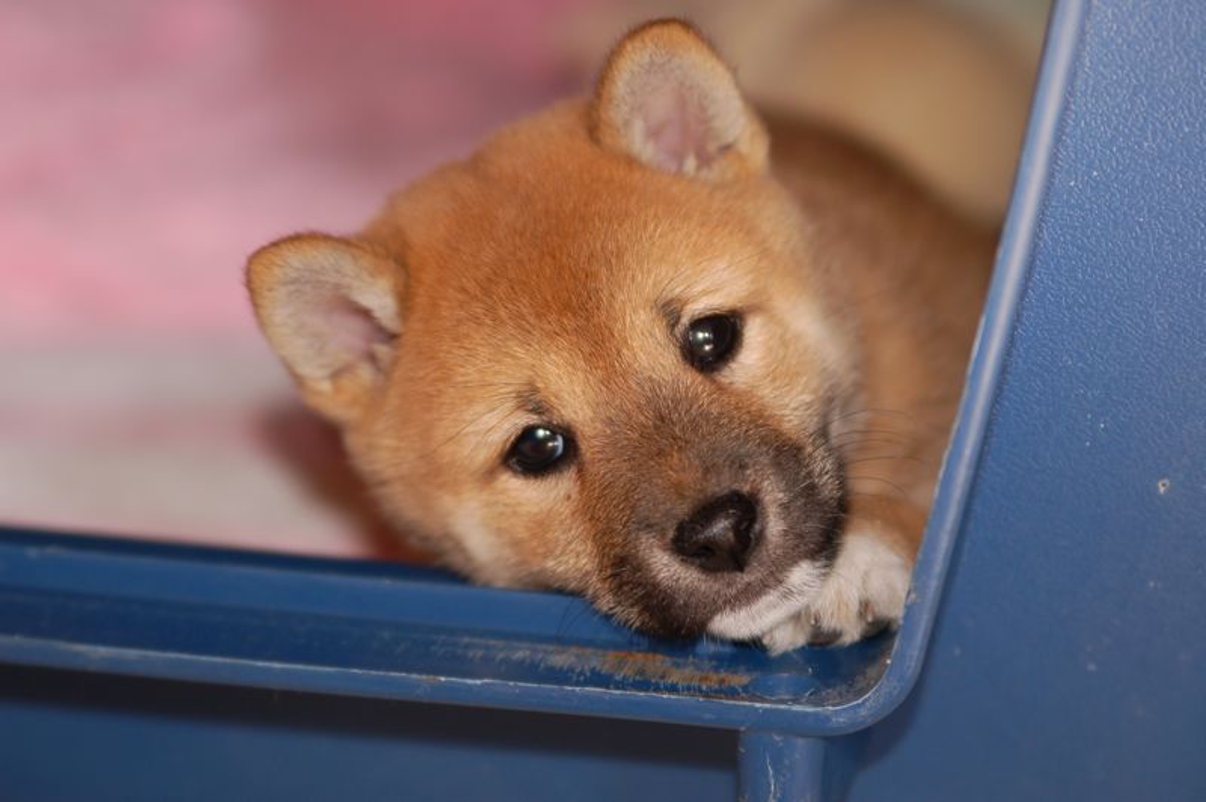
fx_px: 3766
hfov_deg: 18.2
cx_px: 603
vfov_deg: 12.2
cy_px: 401
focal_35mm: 112
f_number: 2.8
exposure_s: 1/60
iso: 200
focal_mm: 75
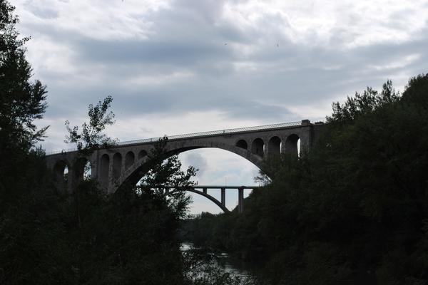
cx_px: 214
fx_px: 856
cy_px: 142
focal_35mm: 72
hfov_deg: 28.1
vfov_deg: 18.9
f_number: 9
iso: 100
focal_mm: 48
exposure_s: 1/320
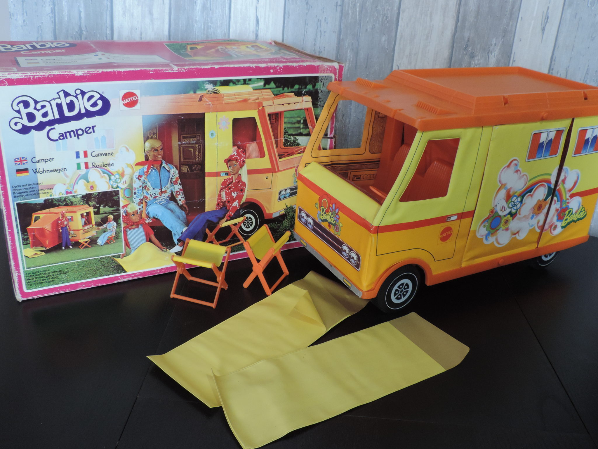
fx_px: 570
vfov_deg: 42.9
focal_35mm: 33
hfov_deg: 55.4
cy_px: 224
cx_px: 299
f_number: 3.2
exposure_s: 1/13
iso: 400
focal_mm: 5.8
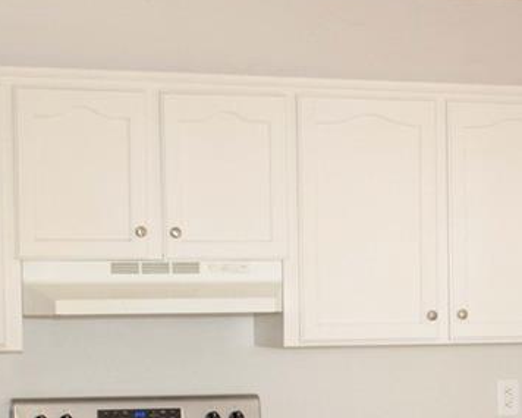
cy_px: 386
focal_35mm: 113
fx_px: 1746
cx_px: 389
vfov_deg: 13.5
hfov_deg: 16.9
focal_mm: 28
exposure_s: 1/100
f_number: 7.1
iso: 800
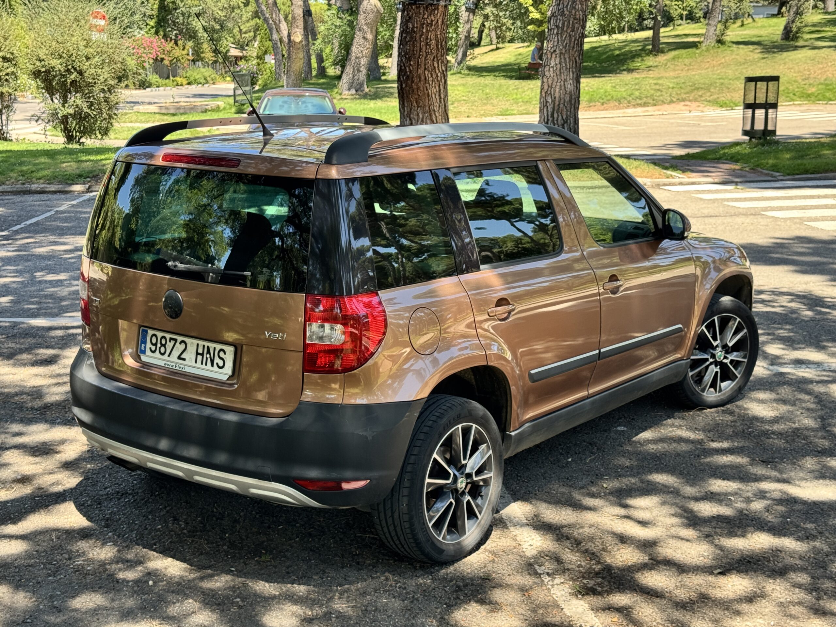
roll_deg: -1.9
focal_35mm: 48
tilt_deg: -12.5
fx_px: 1159
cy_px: 314
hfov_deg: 39.7
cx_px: 418
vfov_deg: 30.3
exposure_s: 1/277
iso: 64
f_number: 1.78
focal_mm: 6.76
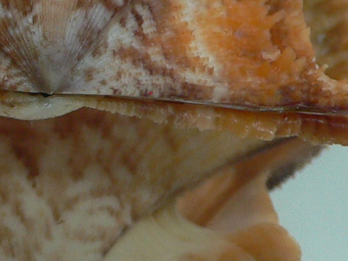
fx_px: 1407
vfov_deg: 10.5
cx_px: 73
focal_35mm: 140
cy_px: -10
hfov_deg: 14.0
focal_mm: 4.6
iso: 100
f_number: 2.8
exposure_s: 1/60
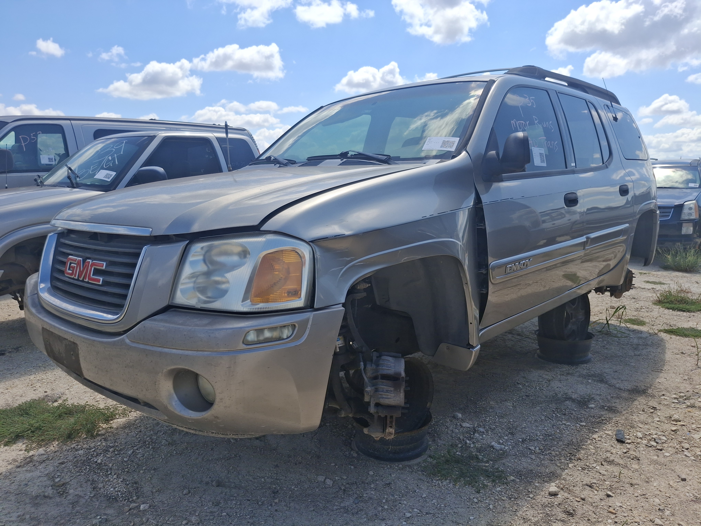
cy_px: 263
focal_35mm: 25
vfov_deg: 54.9
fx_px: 506
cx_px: 350
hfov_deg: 69.4
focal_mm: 4.69
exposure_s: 1/2809
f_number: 1.8
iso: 32
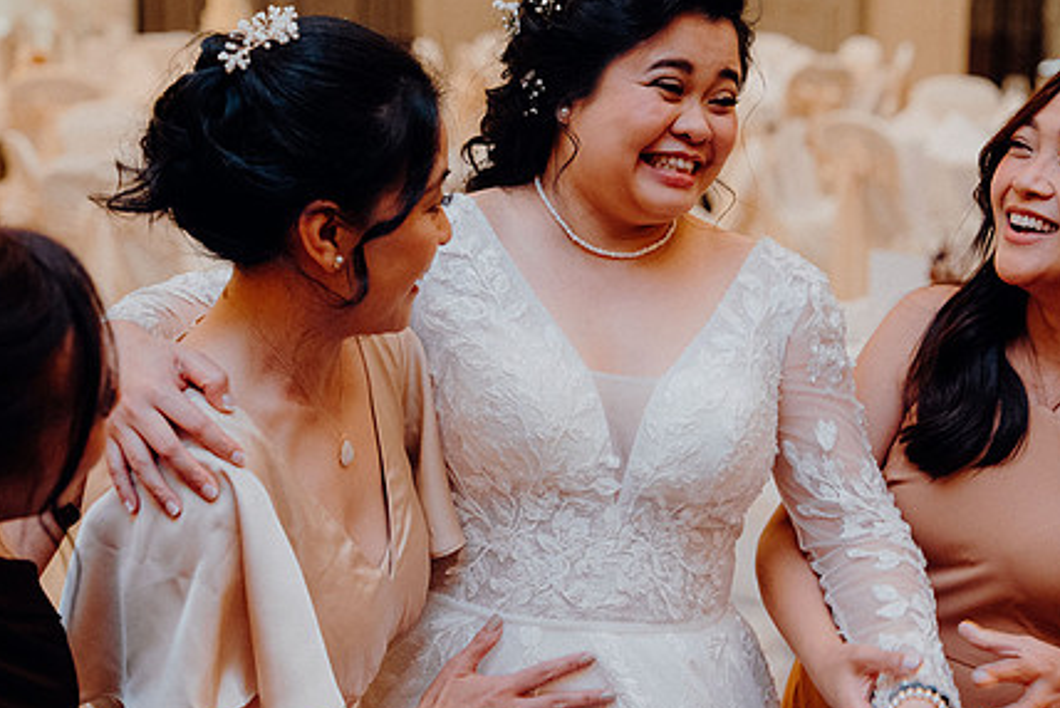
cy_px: 370
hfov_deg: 24.1
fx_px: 2475
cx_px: 646
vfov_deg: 16.3
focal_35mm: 84
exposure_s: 1/160
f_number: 3.5
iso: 3200
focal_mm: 62
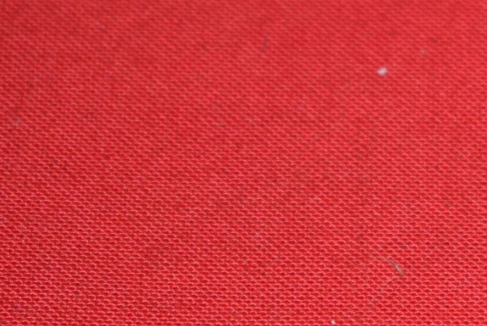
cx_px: 787
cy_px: 206
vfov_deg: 5.0
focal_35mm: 278
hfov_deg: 7.3
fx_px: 3759
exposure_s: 1/125
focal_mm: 55
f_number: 5.6
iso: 640
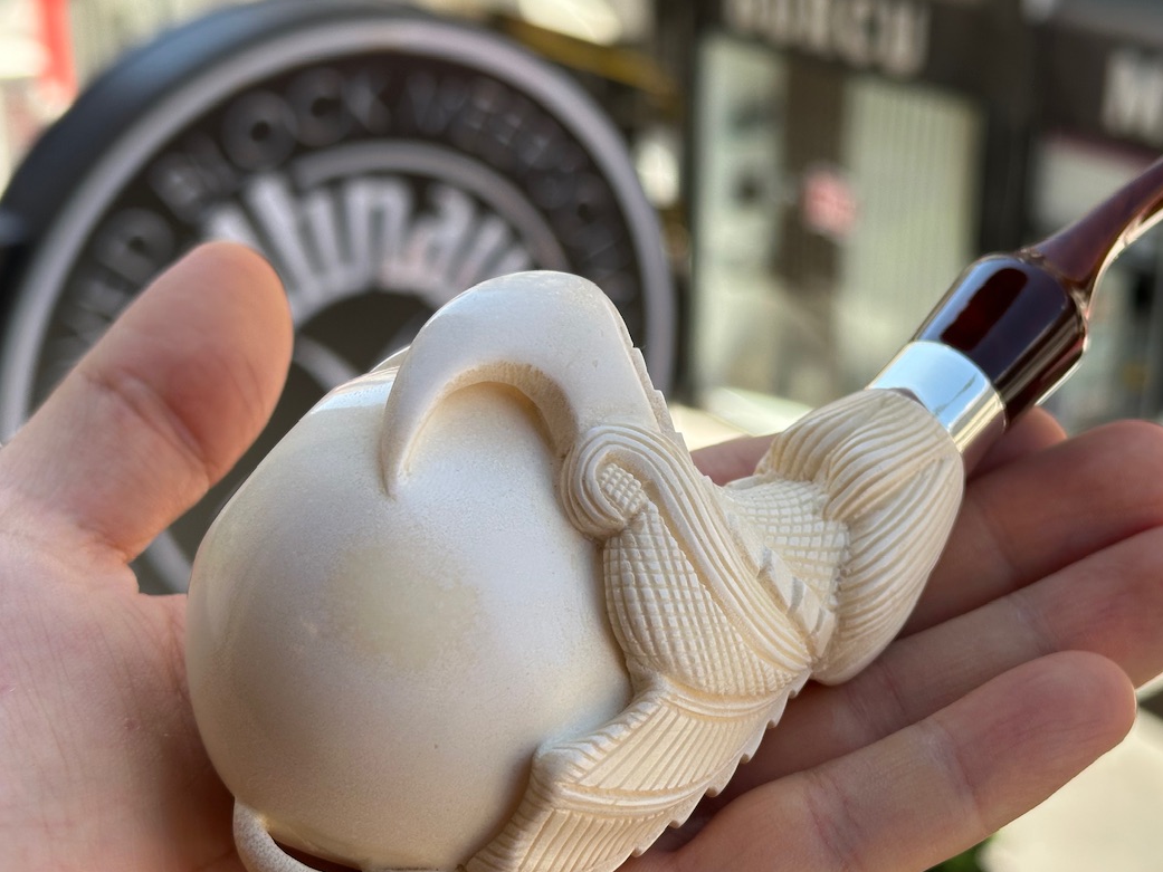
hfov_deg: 32.6
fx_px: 1982
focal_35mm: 59
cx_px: 713
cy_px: 462
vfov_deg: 24.8
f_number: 1.78
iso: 64
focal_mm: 6.86
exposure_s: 1/729
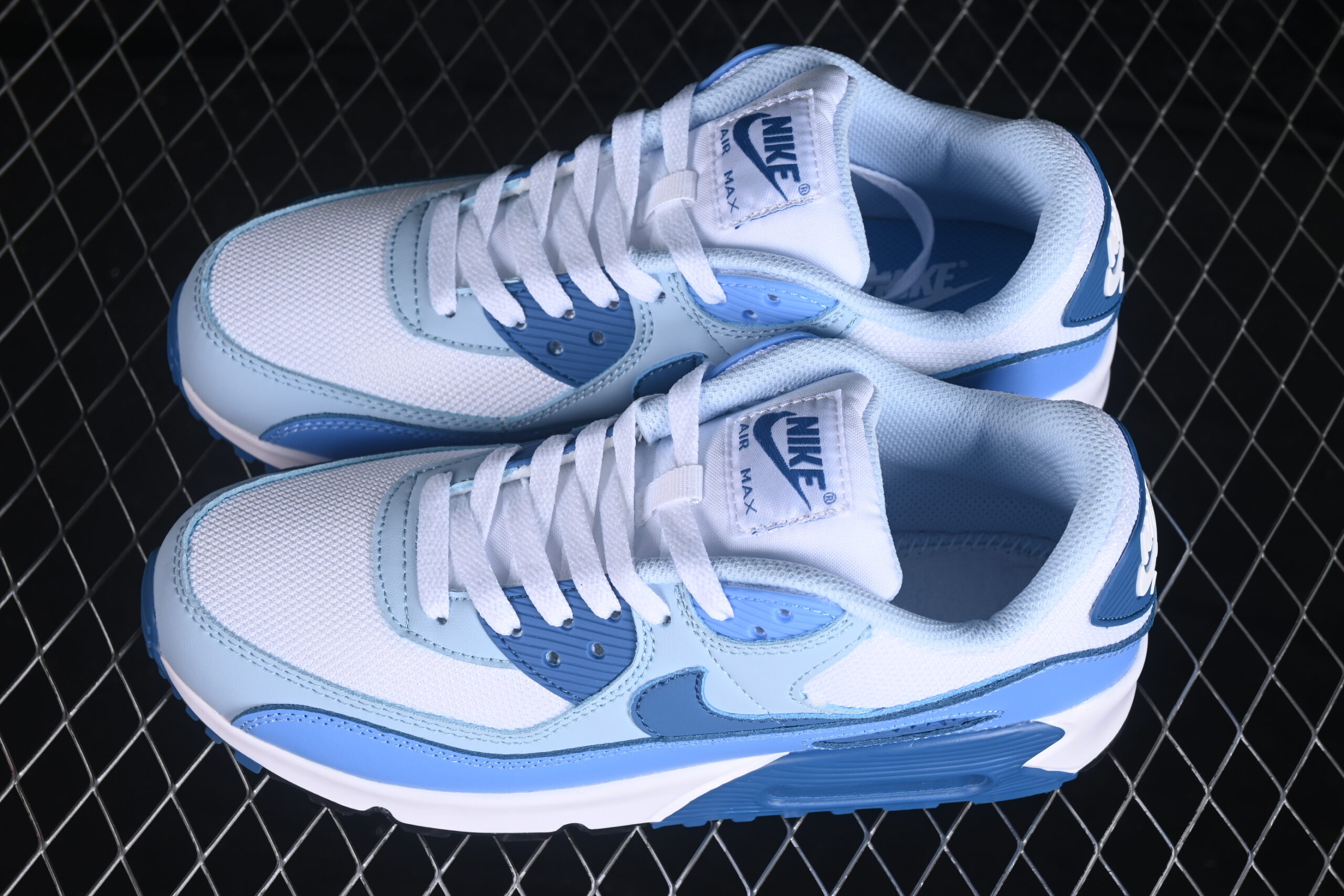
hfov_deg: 27.0
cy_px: 448
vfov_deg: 18.2
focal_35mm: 75
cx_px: 672
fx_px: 2800
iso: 160
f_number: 7.1
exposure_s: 1/80
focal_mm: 50
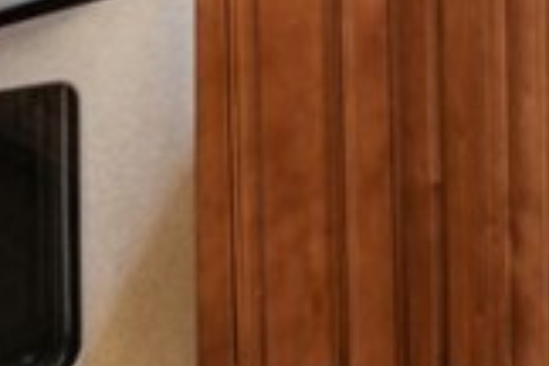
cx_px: 769
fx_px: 1559
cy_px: -556
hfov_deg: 18.2
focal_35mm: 102
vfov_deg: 11.0
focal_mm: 16.2
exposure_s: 1/2.5
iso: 100
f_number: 13
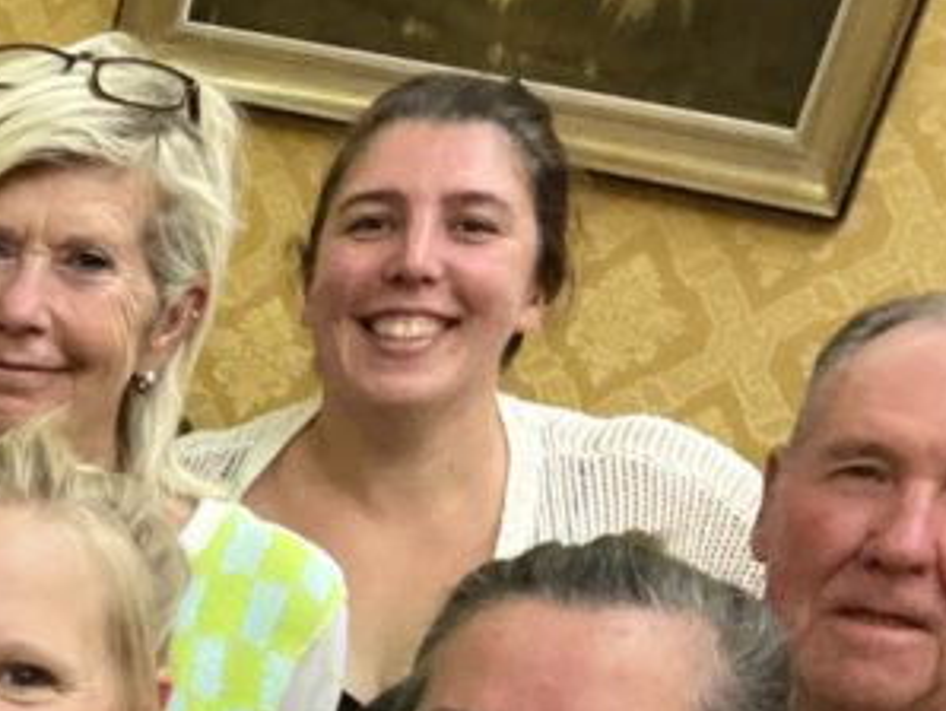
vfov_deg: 17.3
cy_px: 981
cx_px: -508
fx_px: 2161
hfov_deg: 20.7
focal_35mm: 79
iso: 400
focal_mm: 2.71
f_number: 2.2
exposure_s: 1/50
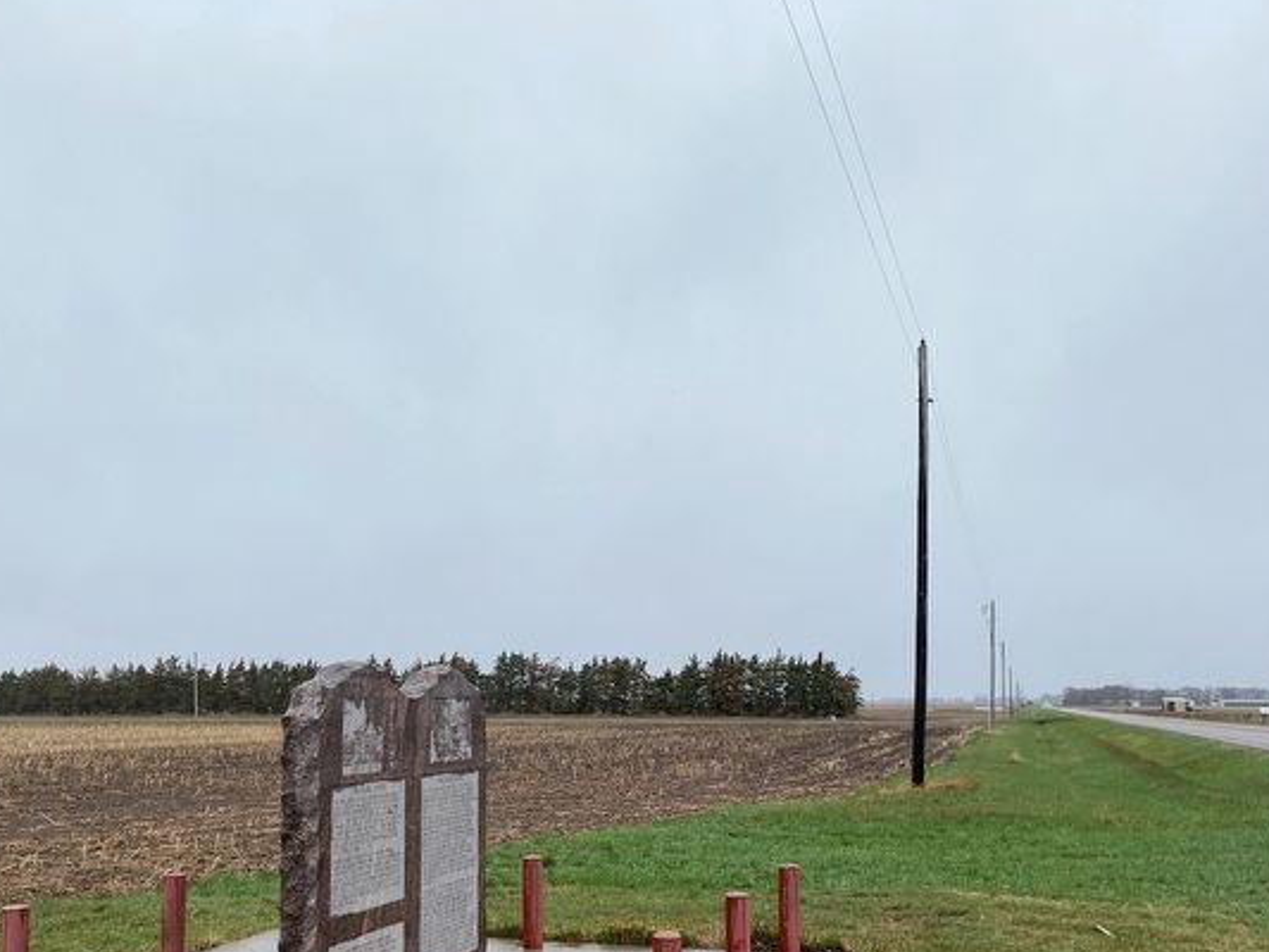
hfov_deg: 47.8
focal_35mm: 39
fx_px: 1430
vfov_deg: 36.3
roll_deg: -0.3
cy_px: 662
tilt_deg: +2.4
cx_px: 576
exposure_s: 1/1565
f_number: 1.8
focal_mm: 4.25
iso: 32
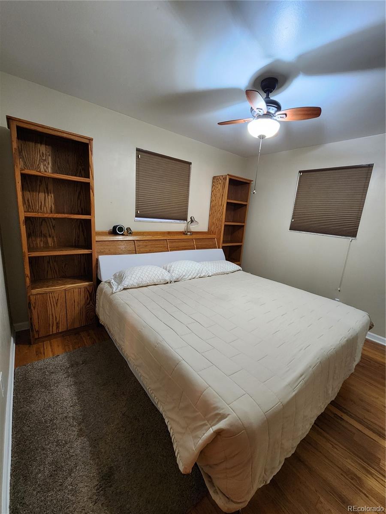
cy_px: 257
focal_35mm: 13
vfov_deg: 106.2
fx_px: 193
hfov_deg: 89.9
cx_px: 193
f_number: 2.2
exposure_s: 1/30
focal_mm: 2.2
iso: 320
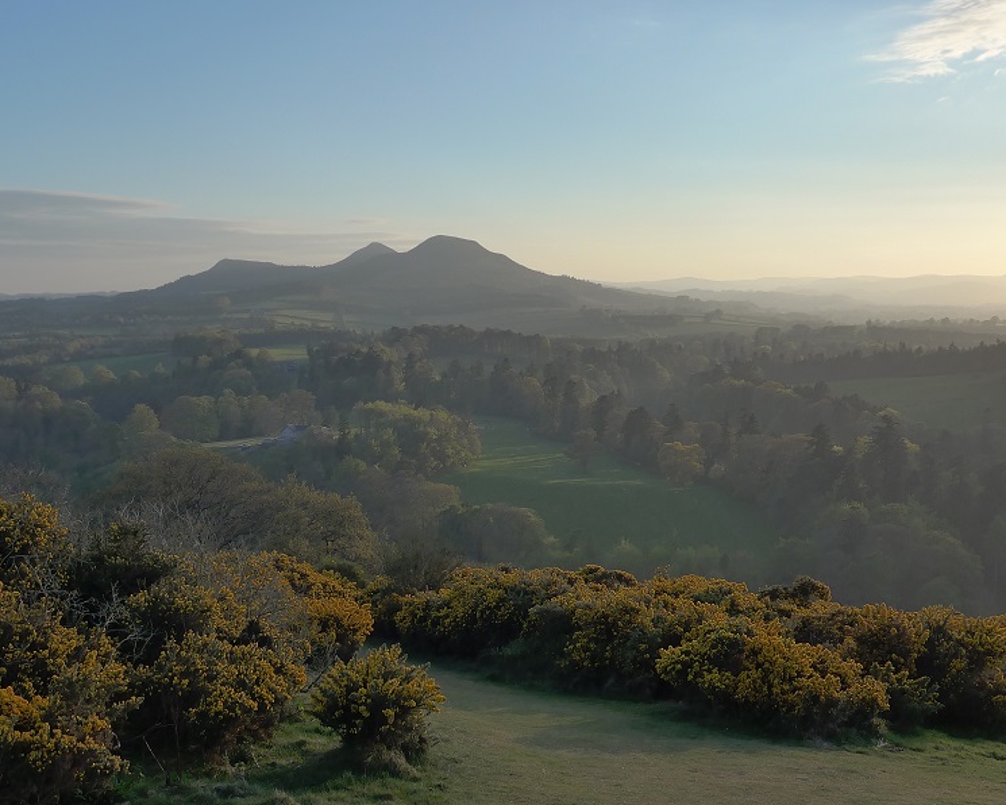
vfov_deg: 39.1
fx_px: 1131
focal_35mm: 38
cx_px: 412
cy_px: 430
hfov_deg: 47.7
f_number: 4
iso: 160
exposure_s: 1/800
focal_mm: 6
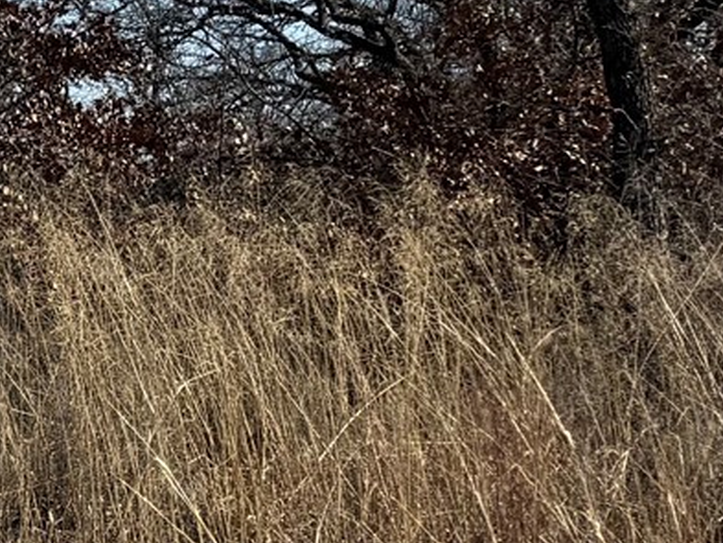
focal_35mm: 125
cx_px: -1045
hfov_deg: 12.3
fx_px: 2612
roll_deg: +0.5
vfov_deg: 11.9
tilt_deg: +0.2
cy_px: 186
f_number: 1.78
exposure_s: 1/4673
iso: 80
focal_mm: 6.76
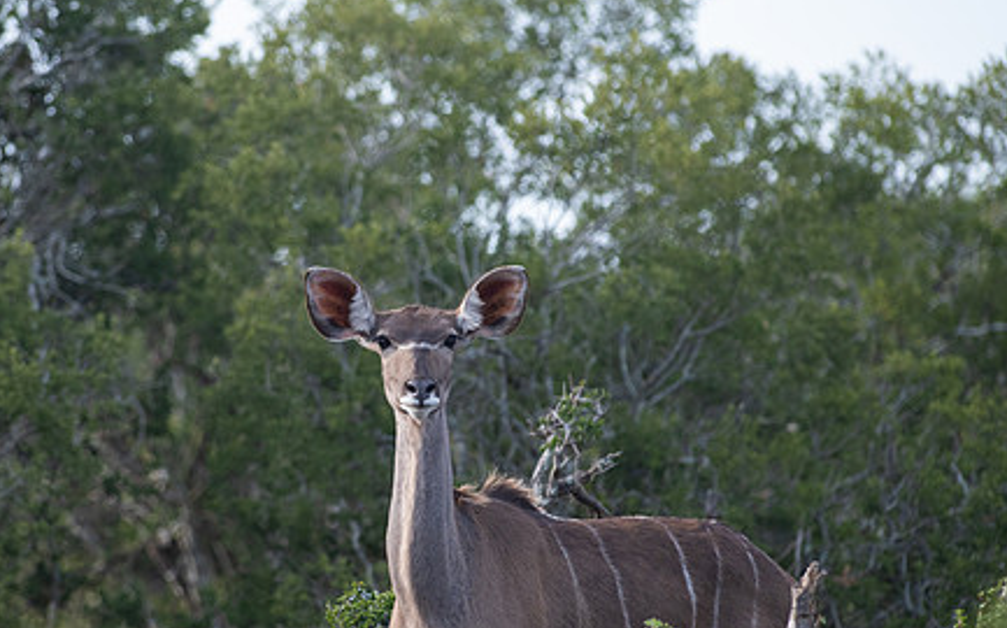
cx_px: 367
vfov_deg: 1.6
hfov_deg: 2.6
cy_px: 418
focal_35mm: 820
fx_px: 22490
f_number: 6.3
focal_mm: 600
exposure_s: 1/800
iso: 800
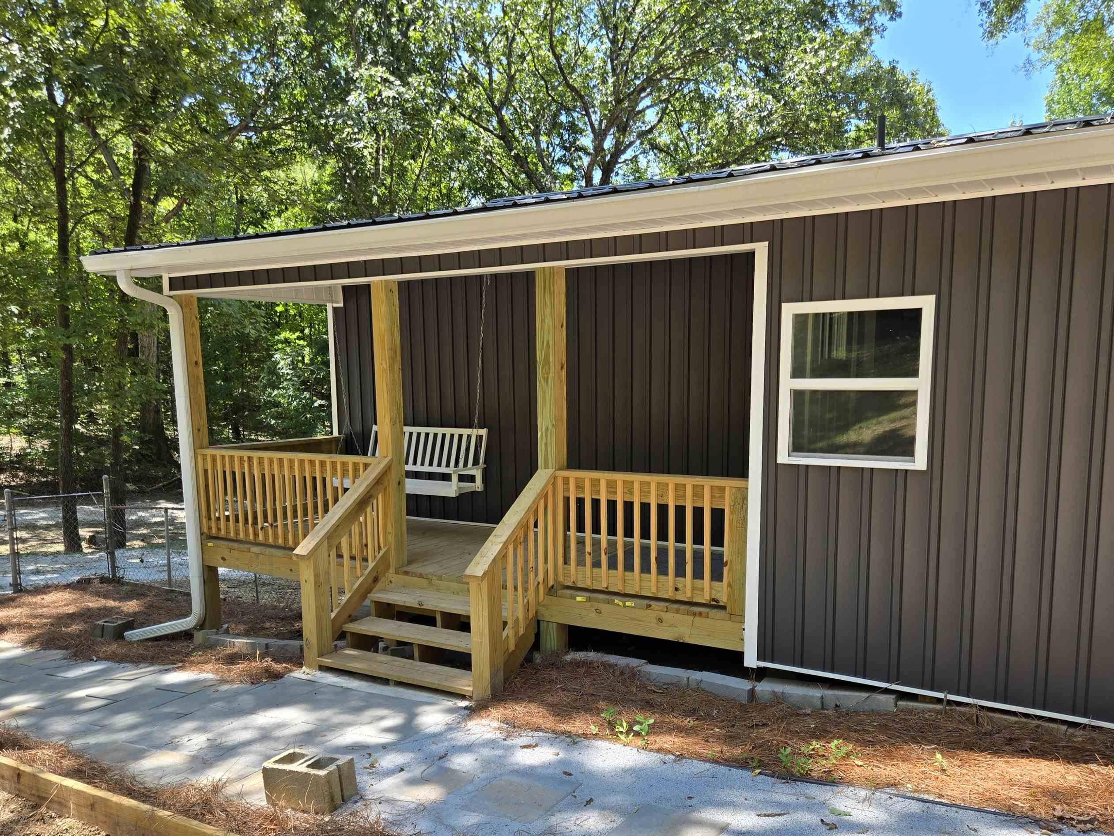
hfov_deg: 63.4
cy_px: 495
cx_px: 579
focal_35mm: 28
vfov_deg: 49.5
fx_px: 901
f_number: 1.8
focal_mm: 5.4
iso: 25
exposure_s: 1/458
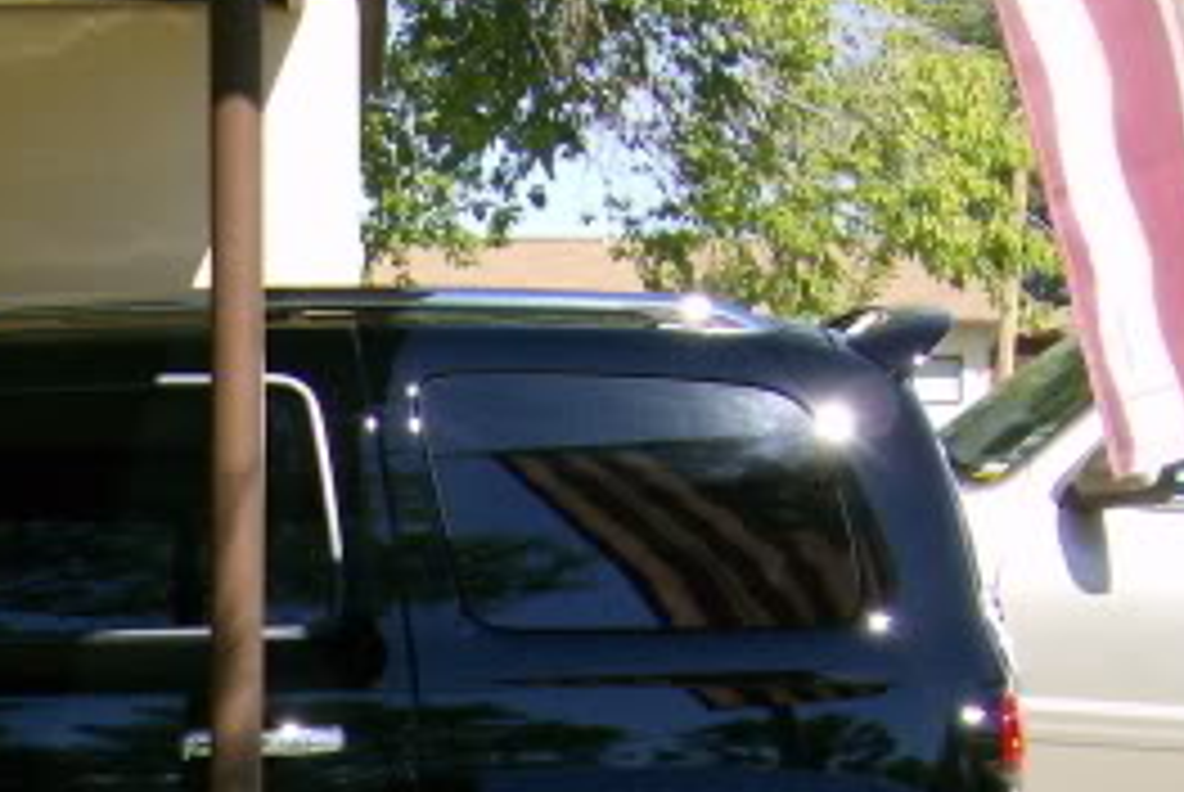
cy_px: 950
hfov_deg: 19.3
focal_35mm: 100
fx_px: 3292
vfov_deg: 13.4
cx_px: -203
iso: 100
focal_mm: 6
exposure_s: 1/416
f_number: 4.7
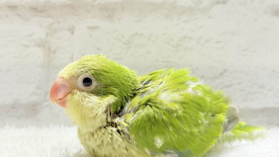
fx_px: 422
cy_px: 90
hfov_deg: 36.6
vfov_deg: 21.1
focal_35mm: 57
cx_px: 139
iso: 64
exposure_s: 1/50
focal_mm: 5.96
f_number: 1.6
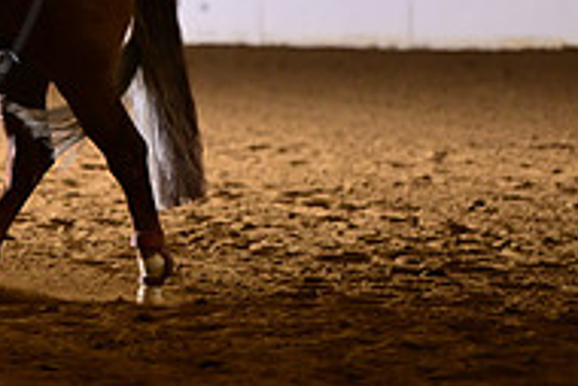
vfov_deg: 2.3
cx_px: -301
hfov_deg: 3.4
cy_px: -111
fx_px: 9785
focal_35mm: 609
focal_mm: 200
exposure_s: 1/200
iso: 2000
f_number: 4
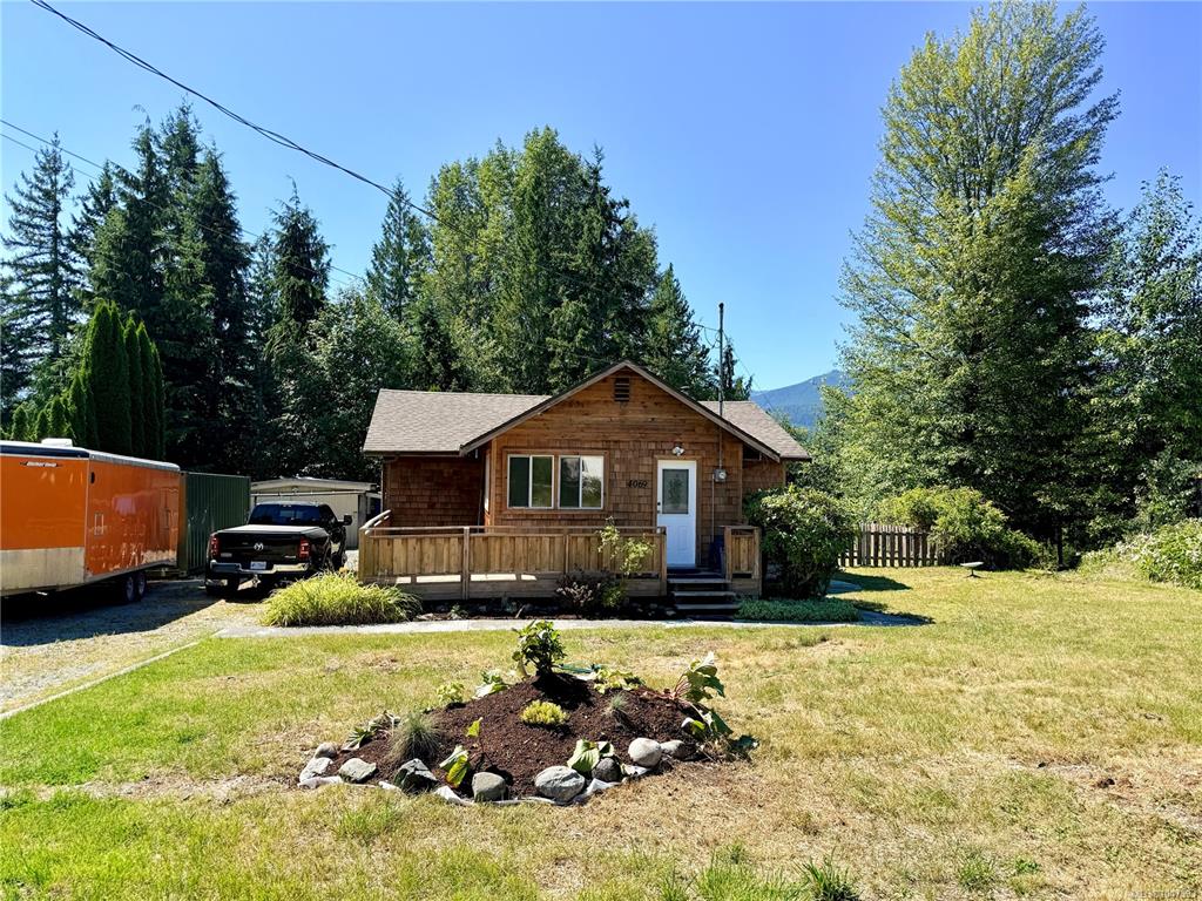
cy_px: 450
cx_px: 601
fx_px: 833
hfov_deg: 71.6
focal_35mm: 24
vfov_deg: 56.8
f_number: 1.78
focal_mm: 6.76
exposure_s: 1/2801
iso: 80
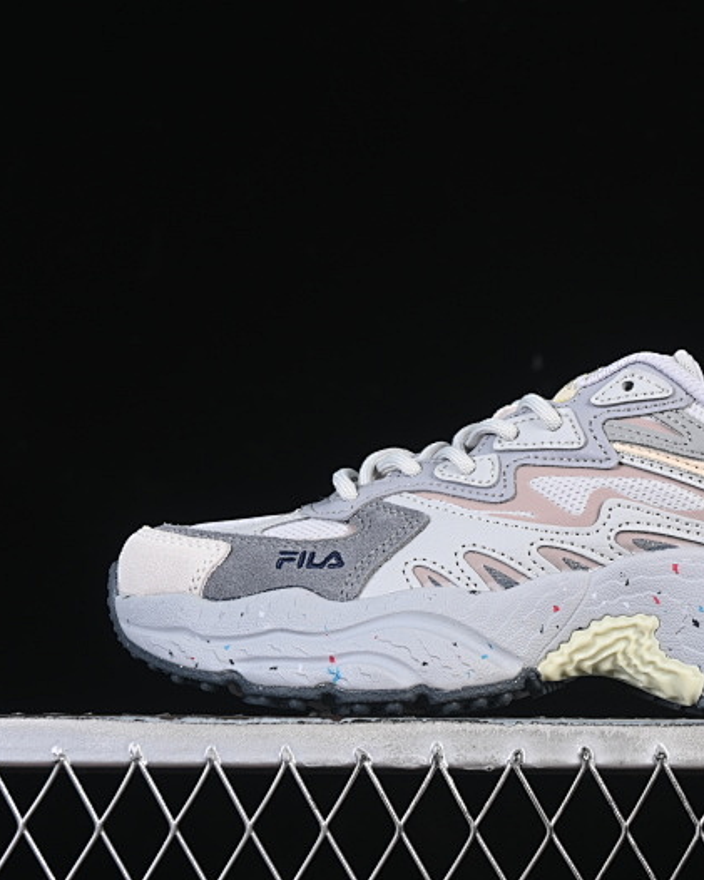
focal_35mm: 107
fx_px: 2786
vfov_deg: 17.9
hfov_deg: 14.3
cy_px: 444
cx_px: 570
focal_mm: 50
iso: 160
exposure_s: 1/60
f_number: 7.1
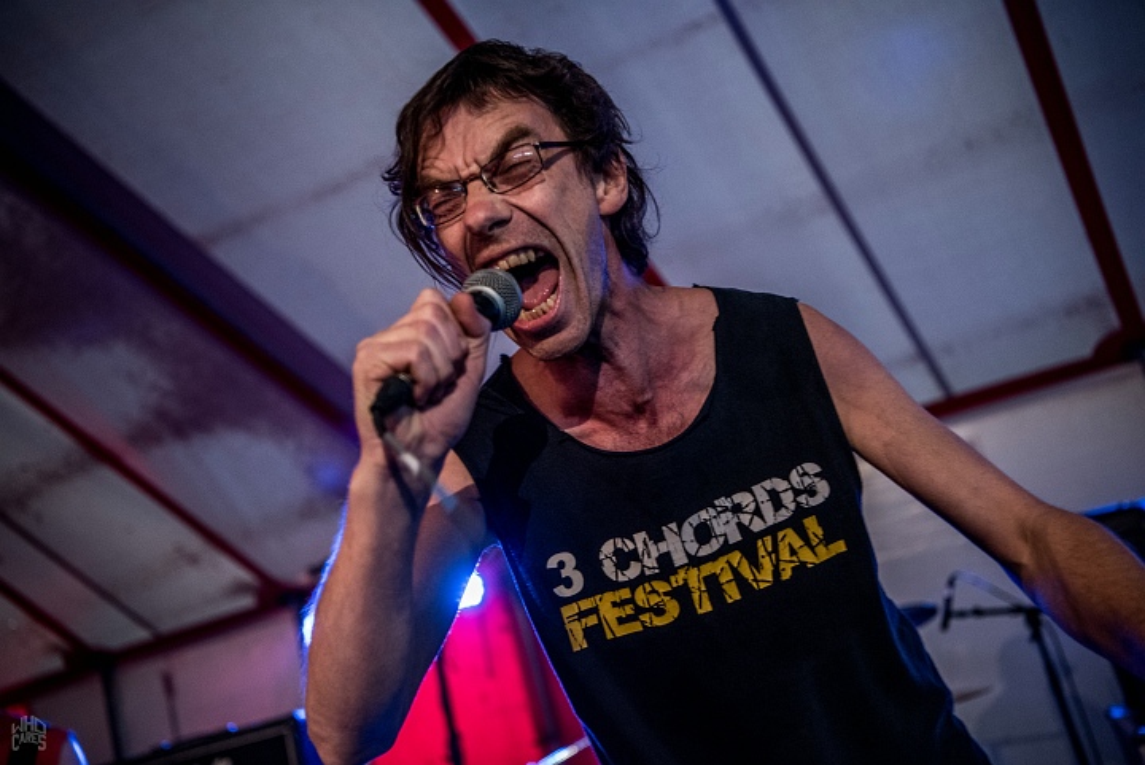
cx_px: 572
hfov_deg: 44.5
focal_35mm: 44
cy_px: 382
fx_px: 1400
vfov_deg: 30.6
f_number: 3.2
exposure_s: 1/100
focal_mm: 44
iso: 2000
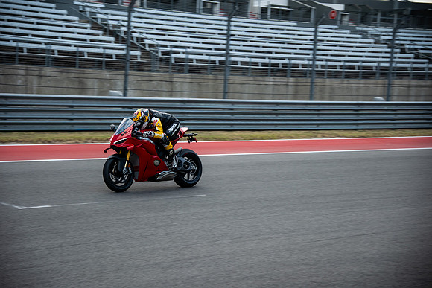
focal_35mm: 83
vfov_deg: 16.5
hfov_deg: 24.5
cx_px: 216
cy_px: 144
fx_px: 996
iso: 200
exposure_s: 1/1000
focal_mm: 55
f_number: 2.8
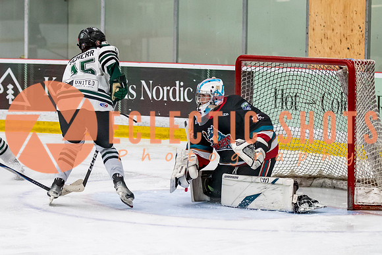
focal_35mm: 170
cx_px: 170
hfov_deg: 12.1
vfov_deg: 8.1
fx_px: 1804
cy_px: 173
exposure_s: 1/640
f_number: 3.2
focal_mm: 82
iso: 2000
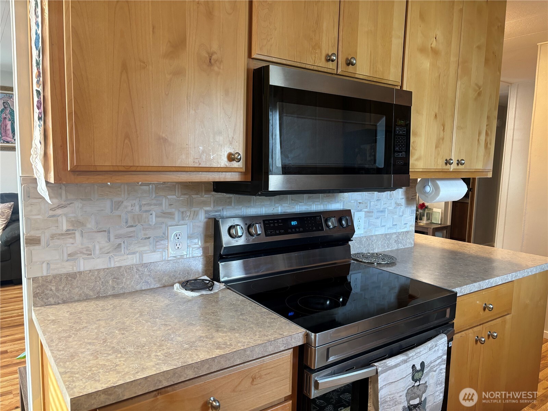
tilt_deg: -7.4
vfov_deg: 53.1
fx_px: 412
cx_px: 274
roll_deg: -1.4
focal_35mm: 26
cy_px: 206
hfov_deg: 67.3
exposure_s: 1/60
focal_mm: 5.96
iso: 200
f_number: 1.6
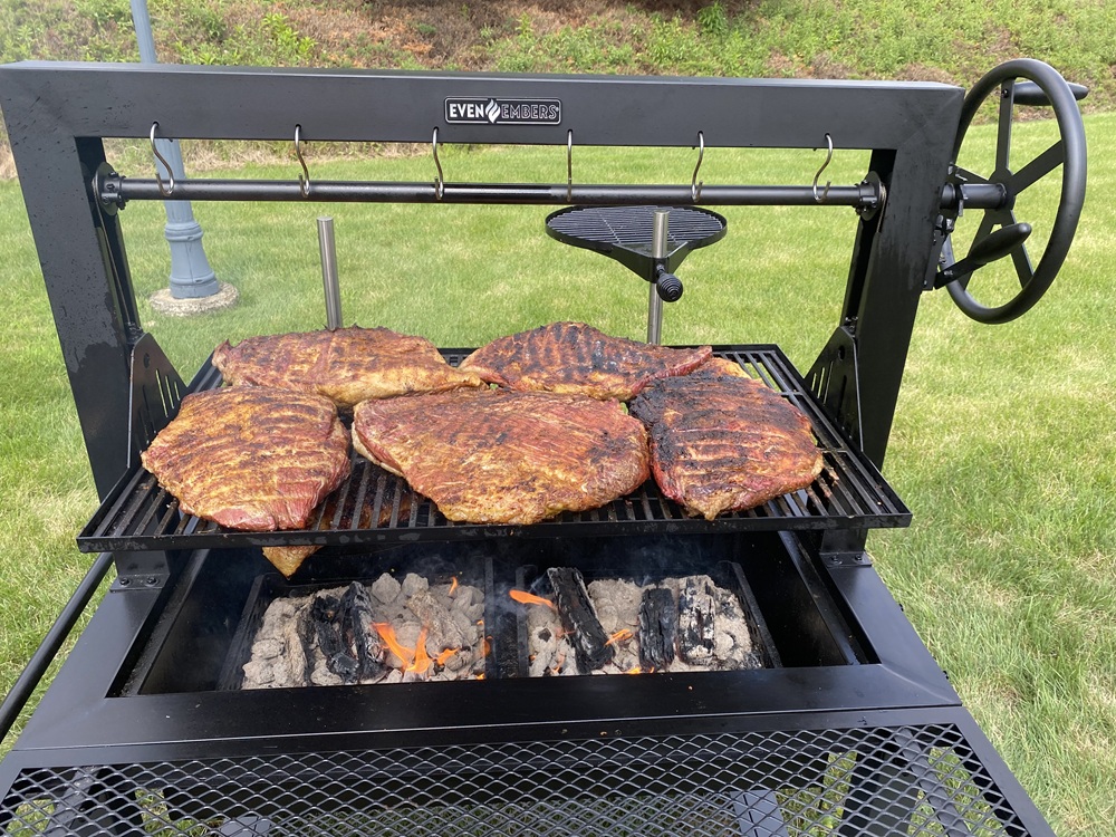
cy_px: 418
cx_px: 558
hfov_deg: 67.3
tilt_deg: -25.0
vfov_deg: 53.1
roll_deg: -1.9
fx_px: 838
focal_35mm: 26
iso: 32
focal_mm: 4.25
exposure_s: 1/527
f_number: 1.8
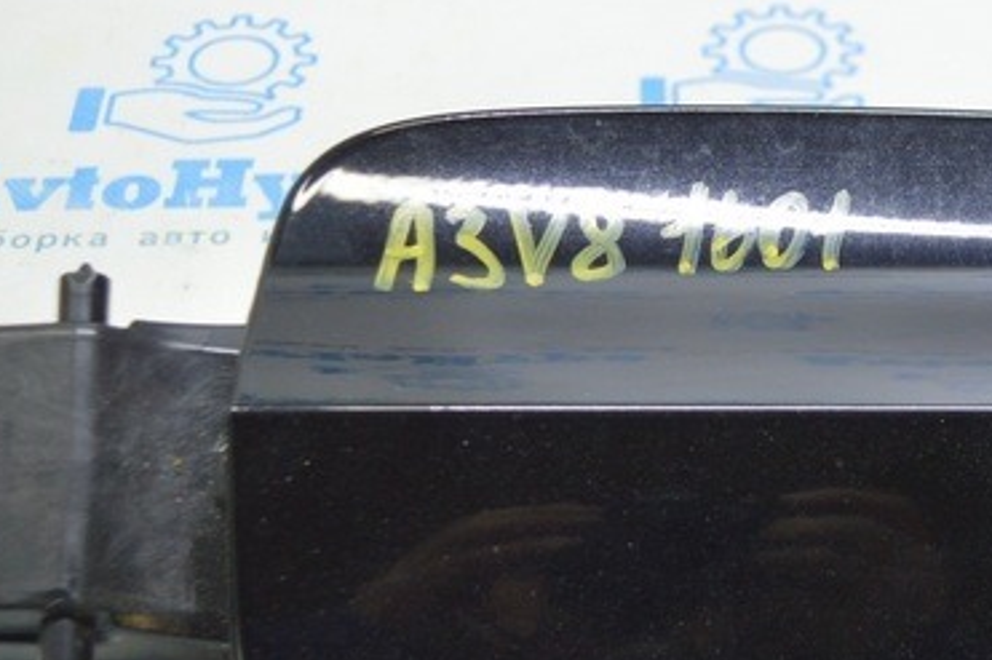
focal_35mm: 91
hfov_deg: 22.0
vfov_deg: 15.0
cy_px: 298
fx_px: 2506
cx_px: 837
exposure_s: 1/40
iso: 400
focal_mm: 22
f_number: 3.8
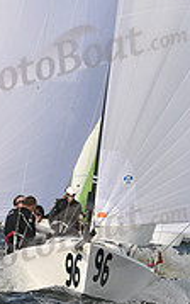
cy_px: 125
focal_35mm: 726
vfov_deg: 2.9
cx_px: 277
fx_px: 6010
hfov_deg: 1.8
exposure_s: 1/1250
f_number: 7.1
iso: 250
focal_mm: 220
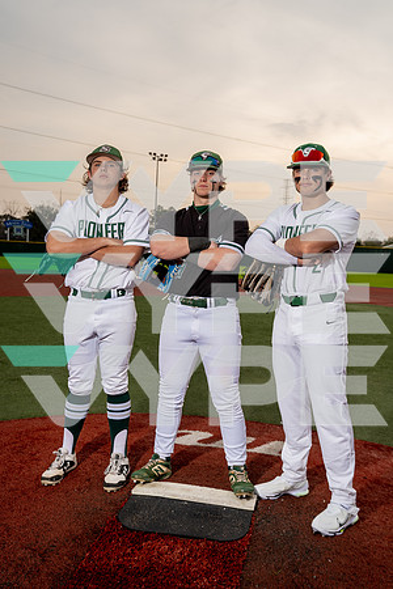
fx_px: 540
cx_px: 196
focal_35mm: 33
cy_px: 294
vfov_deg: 57.2
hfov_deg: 40.0
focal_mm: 33
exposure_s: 1/250
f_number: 5.6
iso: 250
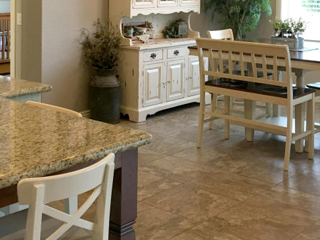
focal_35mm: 61
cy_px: 22
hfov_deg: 31.4
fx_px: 564
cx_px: 107
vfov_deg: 23.4
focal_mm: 4.15
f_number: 2.2
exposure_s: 1/30
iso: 40
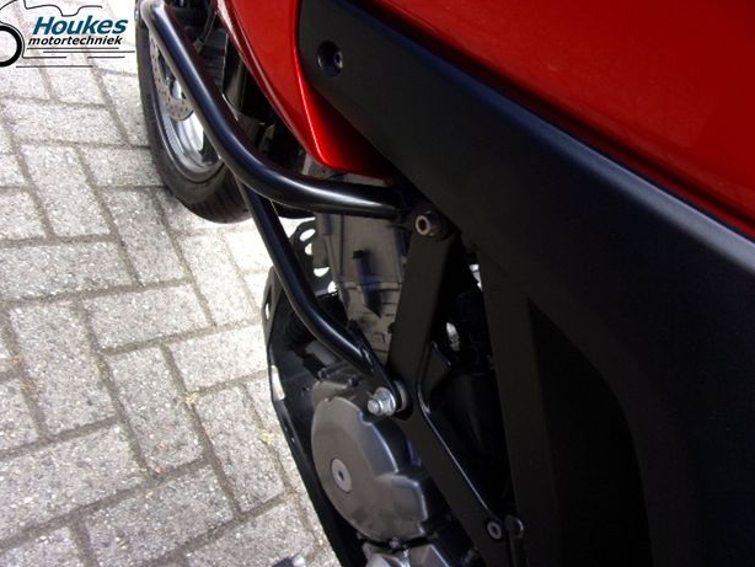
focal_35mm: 25
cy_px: 293
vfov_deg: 54.9
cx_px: 373
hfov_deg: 69.4
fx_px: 545
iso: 122
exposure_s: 1/34
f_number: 3.3
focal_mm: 4.3
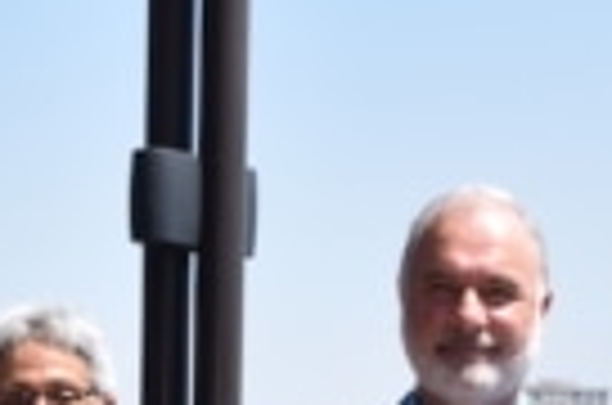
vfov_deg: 8.9
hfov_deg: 14.1
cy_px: 788
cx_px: 387
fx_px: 2476
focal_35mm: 146
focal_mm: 22
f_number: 8
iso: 100
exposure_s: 1/200
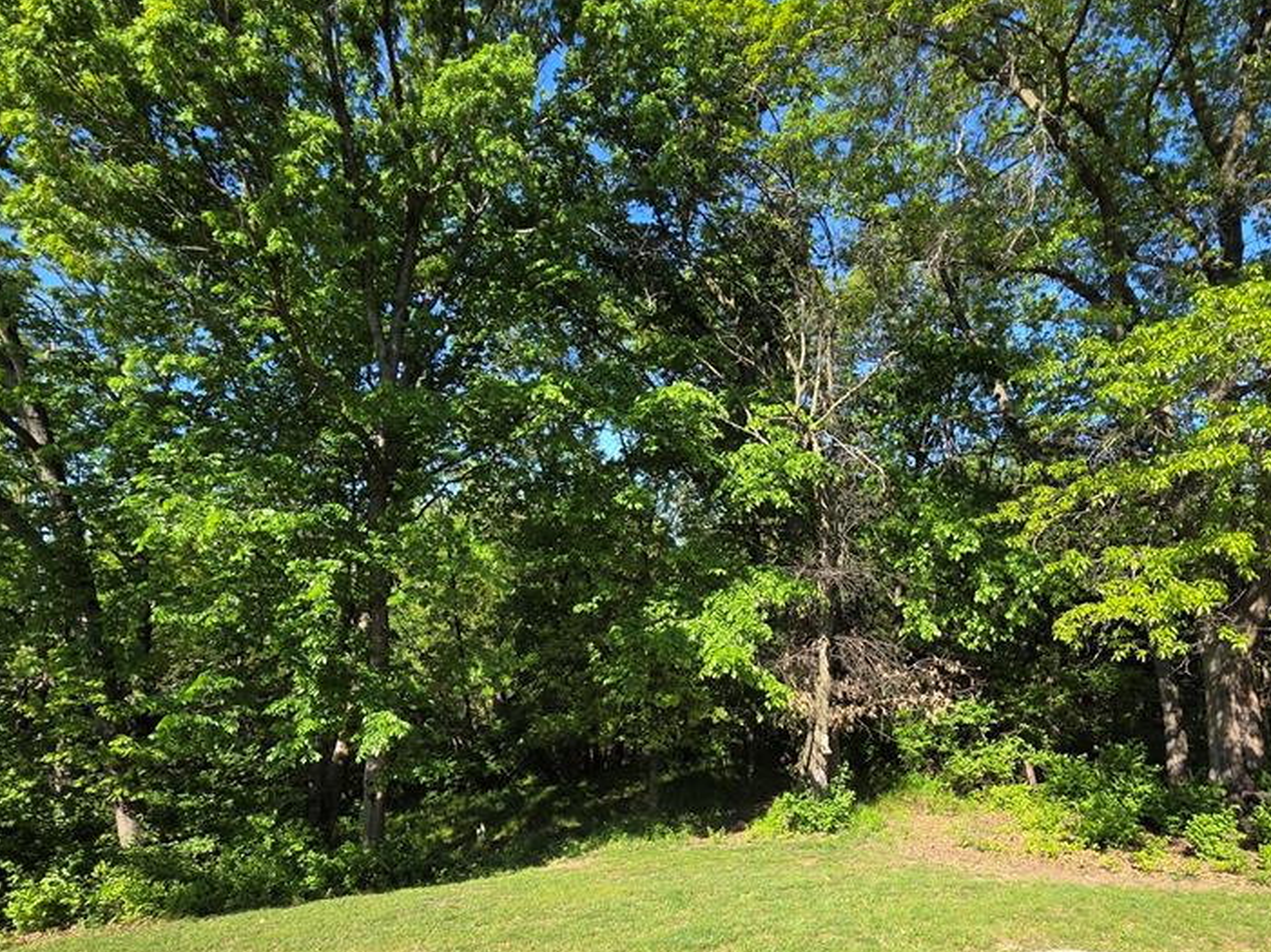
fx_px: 697
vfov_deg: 67.7
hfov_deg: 84.7
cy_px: 589
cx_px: 656
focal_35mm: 19
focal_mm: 2.2
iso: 50
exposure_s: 1/845
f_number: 2.2
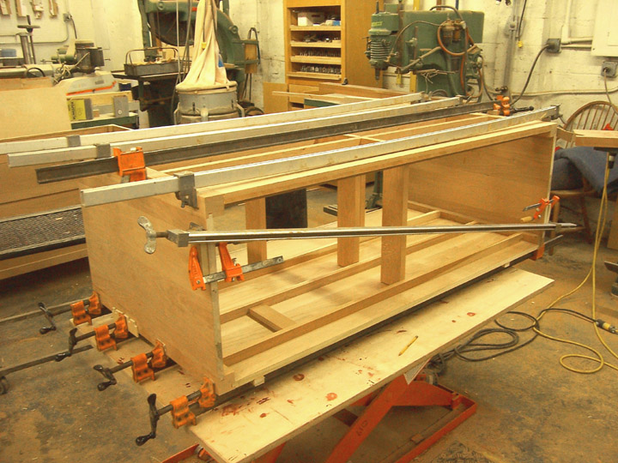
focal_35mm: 33
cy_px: 232
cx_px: 309
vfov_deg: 42.9
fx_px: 589
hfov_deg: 55.4
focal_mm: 5.5
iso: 140
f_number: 3.4
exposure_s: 1/20
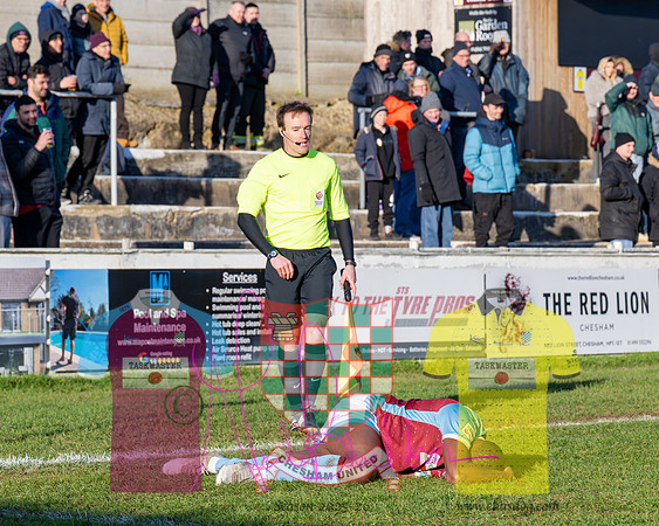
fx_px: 2839
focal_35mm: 146
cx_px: 280
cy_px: 296
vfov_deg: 10.6
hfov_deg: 13.2
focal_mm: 71
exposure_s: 1/6400
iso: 800
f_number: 4
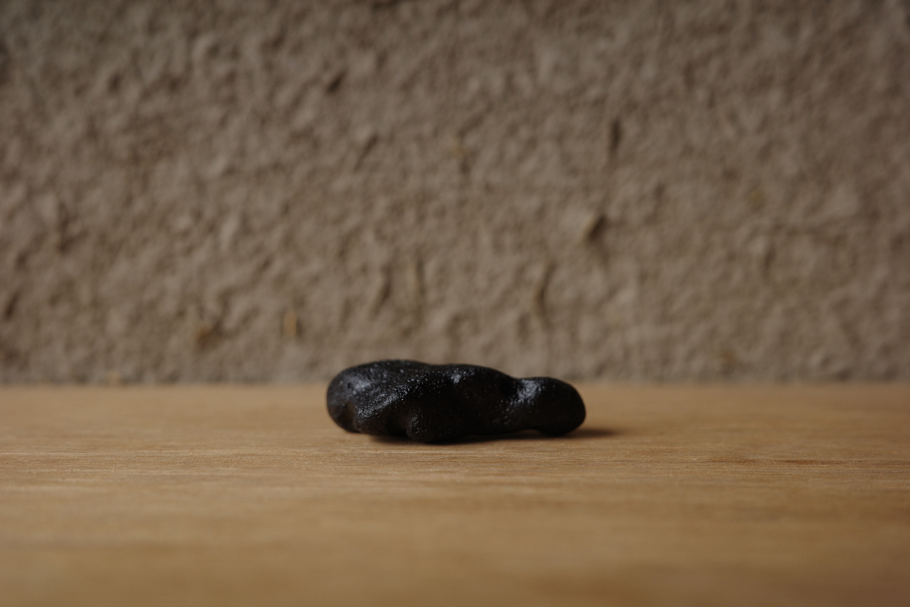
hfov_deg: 48.5
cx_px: 455
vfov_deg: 33.4
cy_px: 304
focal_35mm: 40
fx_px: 1011
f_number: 3.5
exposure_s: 1/200
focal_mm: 26
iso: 200
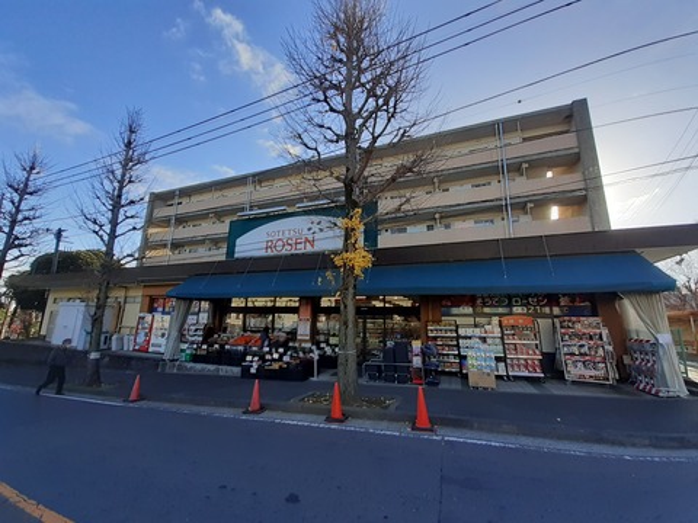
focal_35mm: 13
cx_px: 349
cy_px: 262
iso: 100
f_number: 2.2
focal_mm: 1.13
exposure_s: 1/632
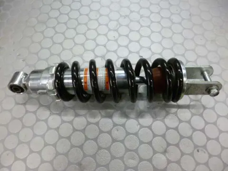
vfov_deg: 56.8
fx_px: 158
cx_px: 114
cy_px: 86
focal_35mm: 24
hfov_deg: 71.6
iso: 400
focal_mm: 4.3
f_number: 2.5
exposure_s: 1/30
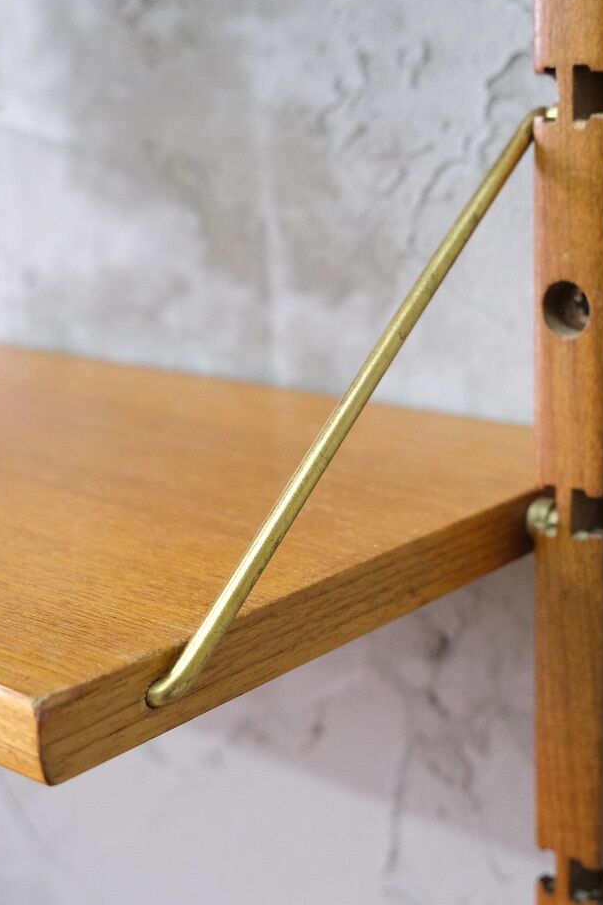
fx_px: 1307
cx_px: 366
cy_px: 437
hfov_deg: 25.9
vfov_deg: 38.2
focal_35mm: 52
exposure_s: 1/38
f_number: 4
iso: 2500
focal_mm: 24.7
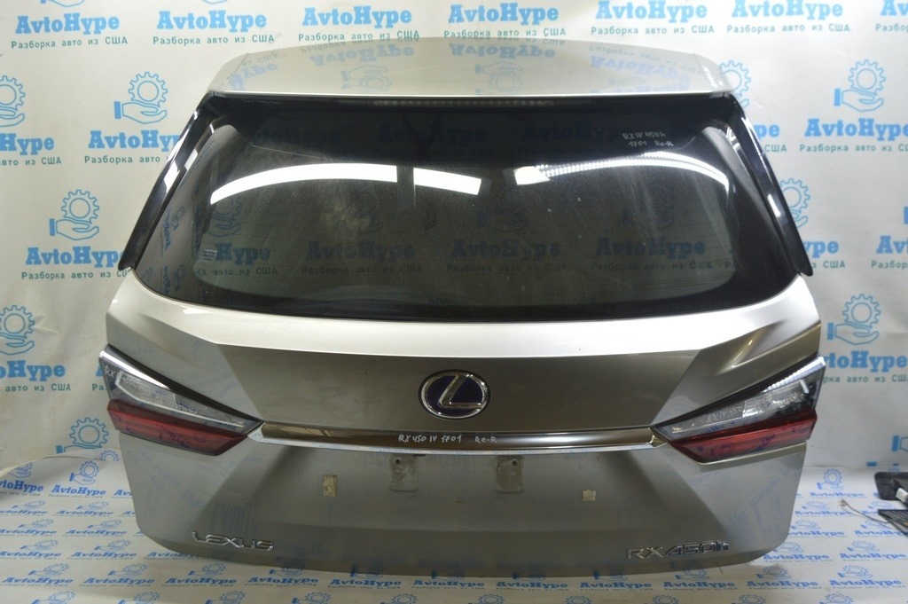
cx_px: 454
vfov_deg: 36.8
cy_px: 302
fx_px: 907
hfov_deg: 53.2
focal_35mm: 36
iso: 400
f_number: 5.6
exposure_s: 1/20
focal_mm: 24
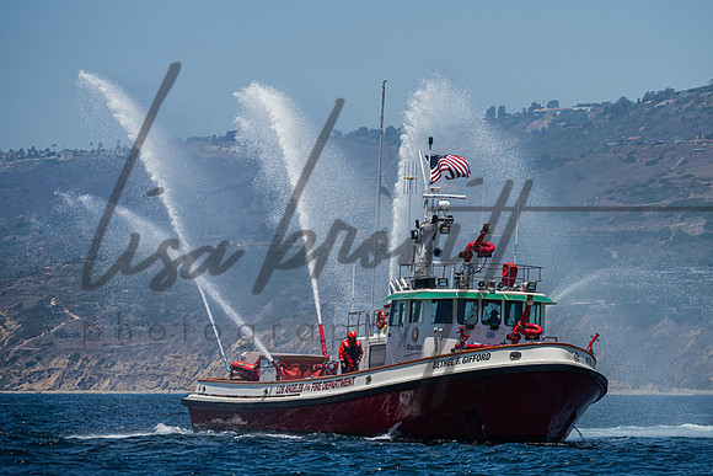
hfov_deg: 5.9
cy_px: 190
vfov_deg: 4.0
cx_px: 428
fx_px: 6883
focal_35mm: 347
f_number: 8
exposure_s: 1/1600
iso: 400
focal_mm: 270
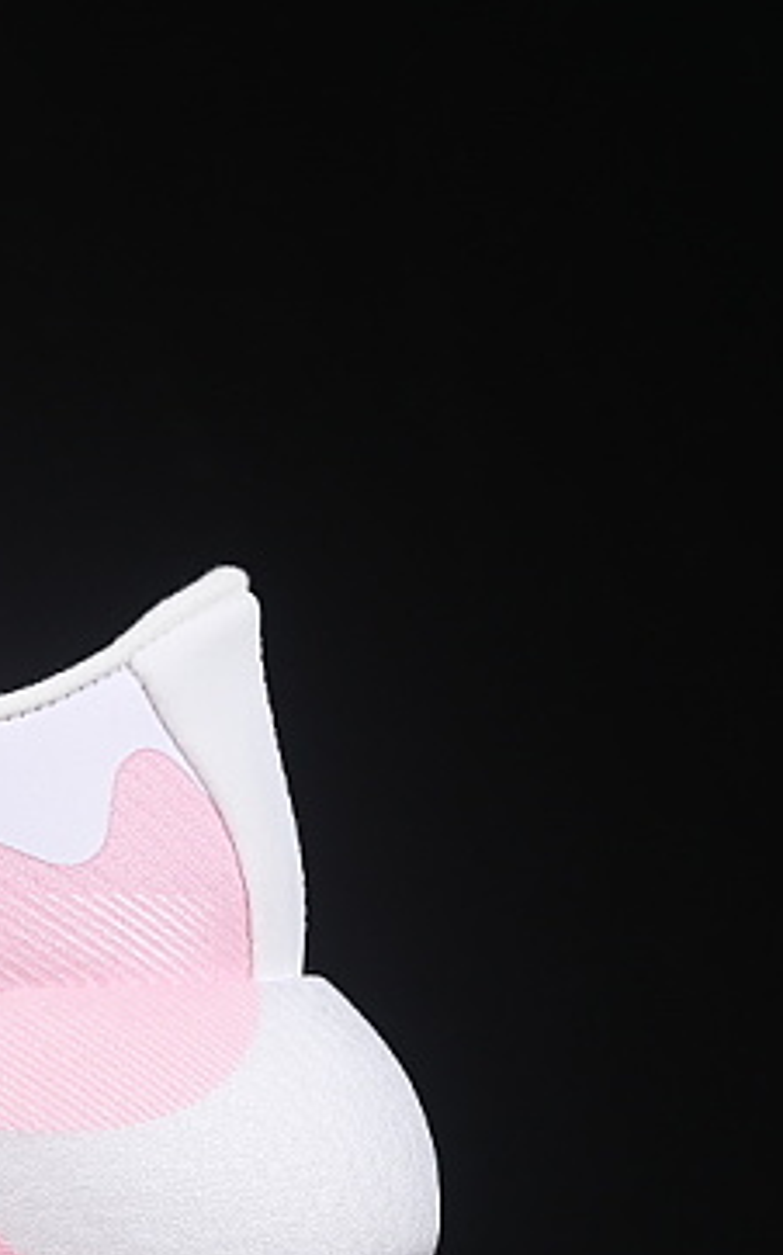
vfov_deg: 12.4
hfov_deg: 7.6
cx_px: -509
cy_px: 806
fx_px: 5775
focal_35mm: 169
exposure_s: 1/80
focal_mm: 50
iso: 160
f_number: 8
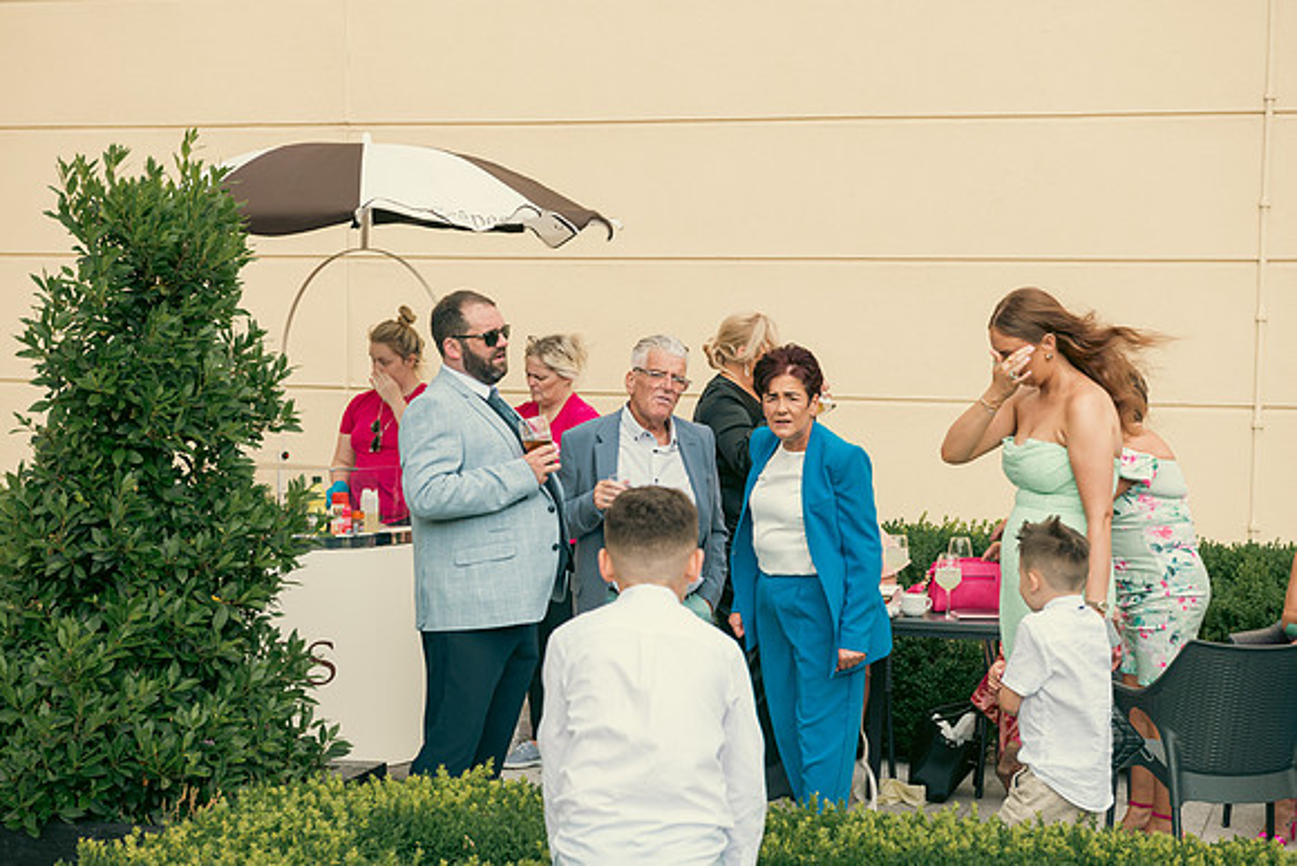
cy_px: 433
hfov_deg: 28.8
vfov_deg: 19.5
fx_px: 2522
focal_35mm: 70
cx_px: 648
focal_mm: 70
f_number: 6.3
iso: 200
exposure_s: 1/200
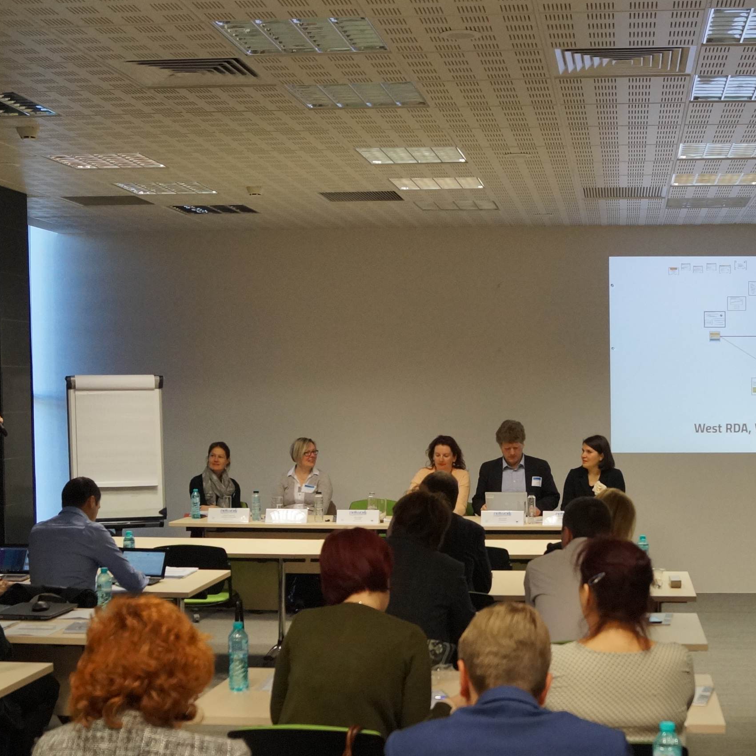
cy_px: 497
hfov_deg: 29.4
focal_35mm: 58
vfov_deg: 29.4
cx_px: 480
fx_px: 1433
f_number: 4
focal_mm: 20
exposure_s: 1/160
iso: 1000
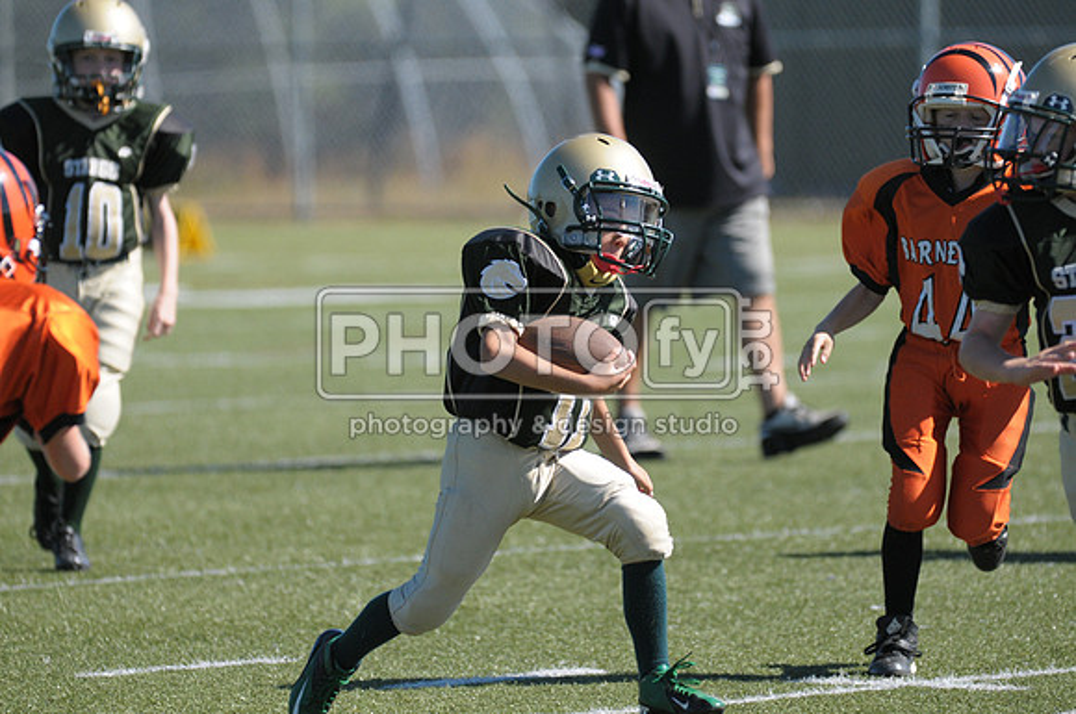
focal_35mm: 390
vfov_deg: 3.5
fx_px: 11640
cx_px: 538
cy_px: 357
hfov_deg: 5.3
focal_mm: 260
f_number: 4
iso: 640
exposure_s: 1/3200
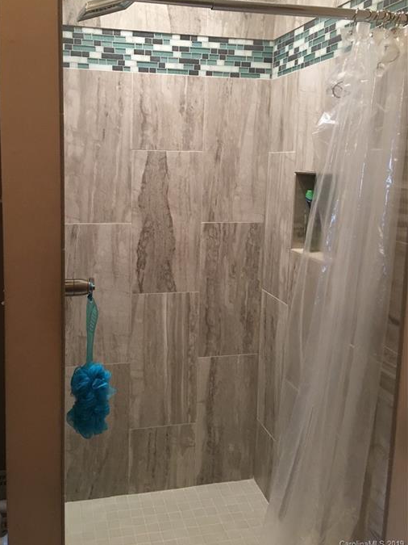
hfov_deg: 42.8
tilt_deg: -6.2
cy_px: 240
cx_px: 177
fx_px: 519
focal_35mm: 33
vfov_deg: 55.2
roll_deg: -1.3
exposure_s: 1/15
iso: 50
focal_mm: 4.15
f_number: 2.2
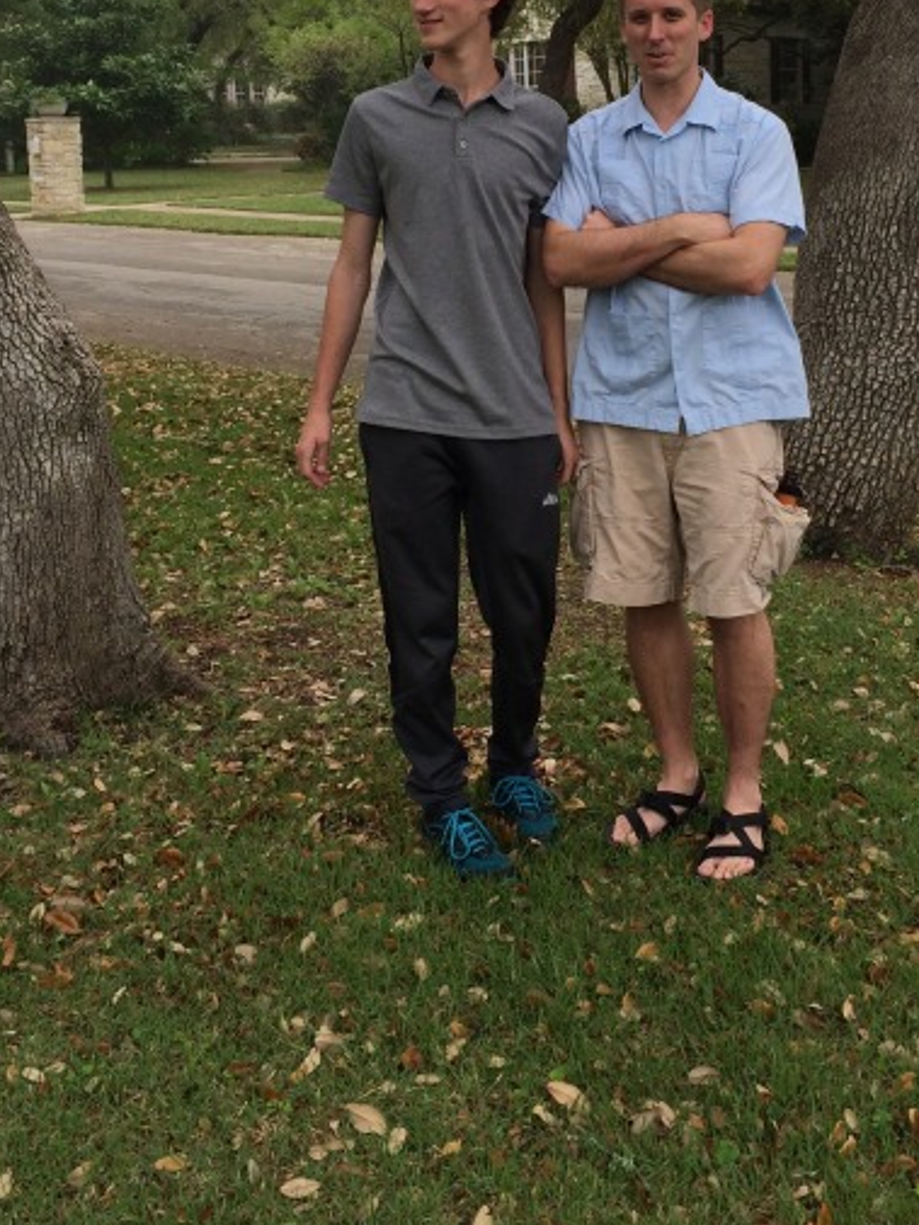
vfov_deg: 38.0
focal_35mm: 49
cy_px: 321
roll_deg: +1.2
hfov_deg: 29.6
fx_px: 1734
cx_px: 567
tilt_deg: -4.6
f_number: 2.2
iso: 32
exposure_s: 1/423
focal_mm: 4.15
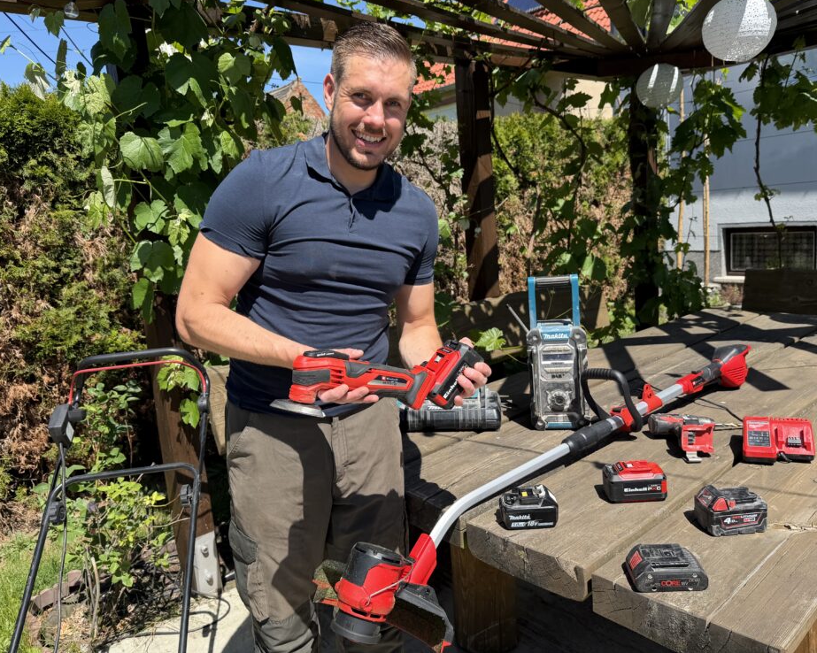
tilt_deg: -9.5
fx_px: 629
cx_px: 420
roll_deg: +4.5
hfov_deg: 66.0
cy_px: 314
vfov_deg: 54.9
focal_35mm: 26
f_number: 1.78
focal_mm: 6.76
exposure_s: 1/2169
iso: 80
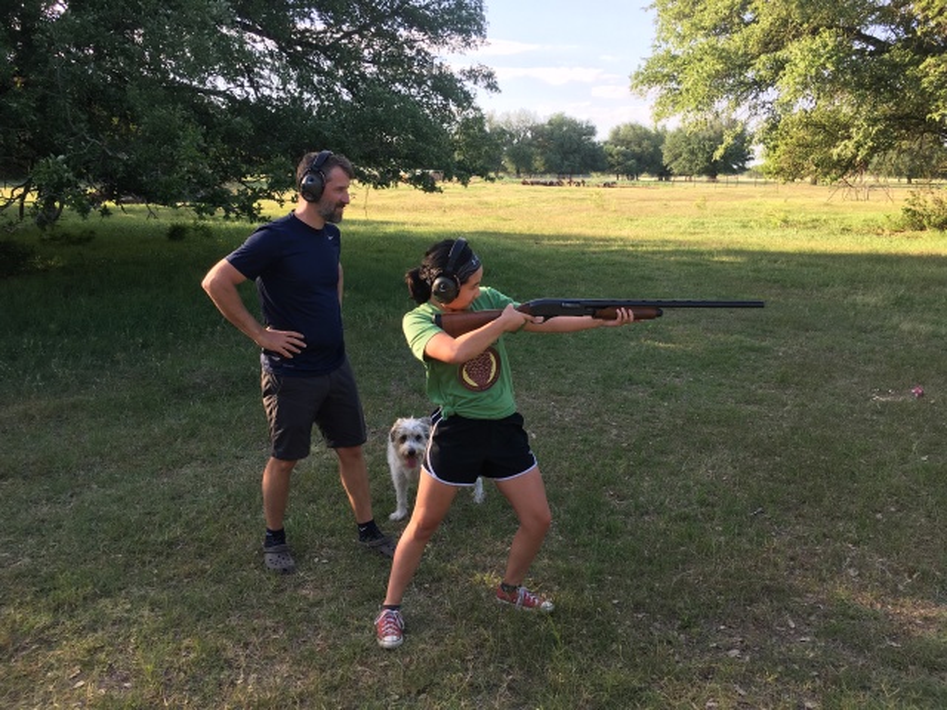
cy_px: 355
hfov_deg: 61.7
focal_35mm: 29
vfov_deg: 48.2
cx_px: 474
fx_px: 793
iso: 25
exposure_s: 1/191
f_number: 2.2
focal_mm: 4.15
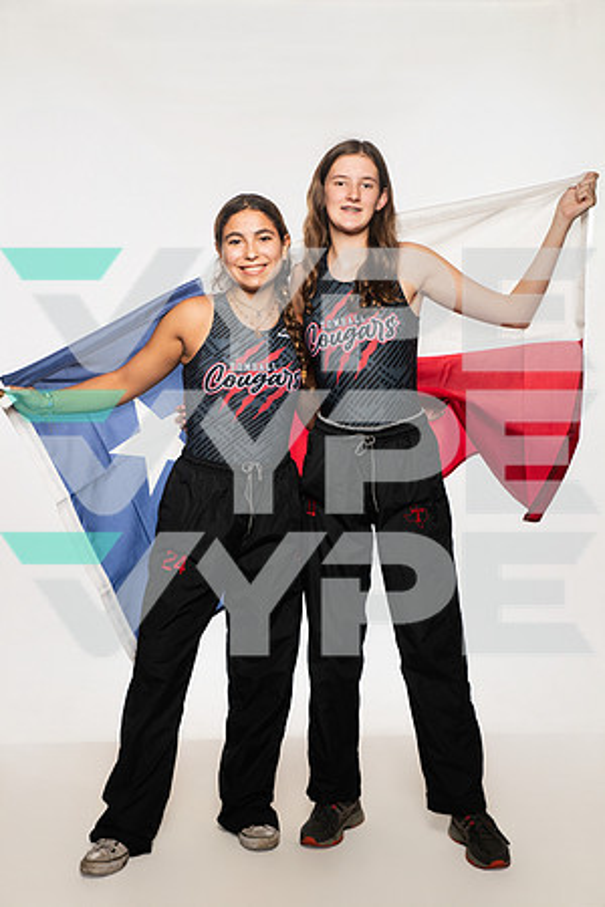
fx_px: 1210
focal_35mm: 48
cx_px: 302
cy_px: 454
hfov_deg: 28.1
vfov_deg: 41.1
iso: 500
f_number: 6.3
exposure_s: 1/200
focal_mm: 48
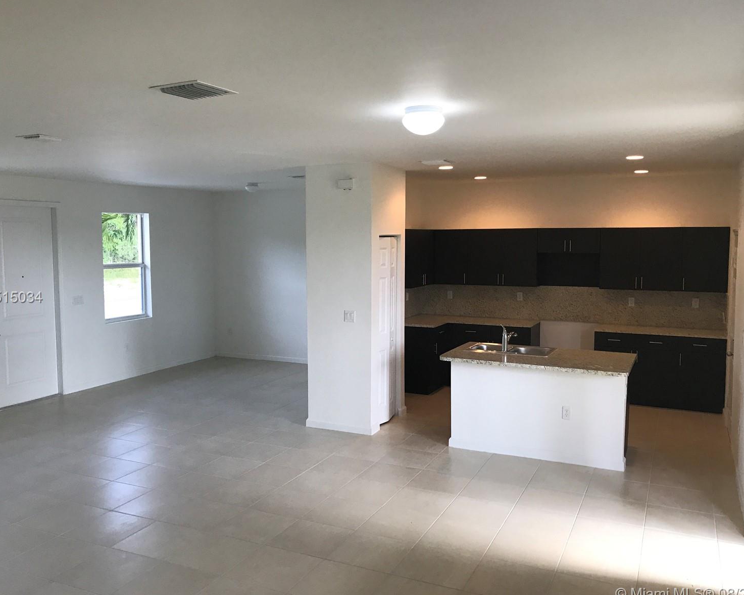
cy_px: 298
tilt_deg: -5.4
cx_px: 373
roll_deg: -0.5
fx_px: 660
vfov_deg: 48.5
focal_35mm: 30
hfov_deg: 58.8
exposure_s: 1/30
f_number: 1.8
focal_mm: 3.99
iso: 25
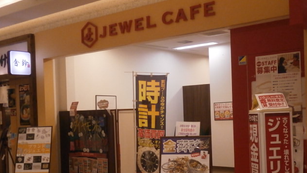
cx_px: 155
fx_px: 423
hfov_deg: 39.9
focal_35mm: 52
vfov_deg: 23.0
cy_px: 110
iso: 640
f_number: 3.4
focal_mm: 8.3
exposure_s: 1/250
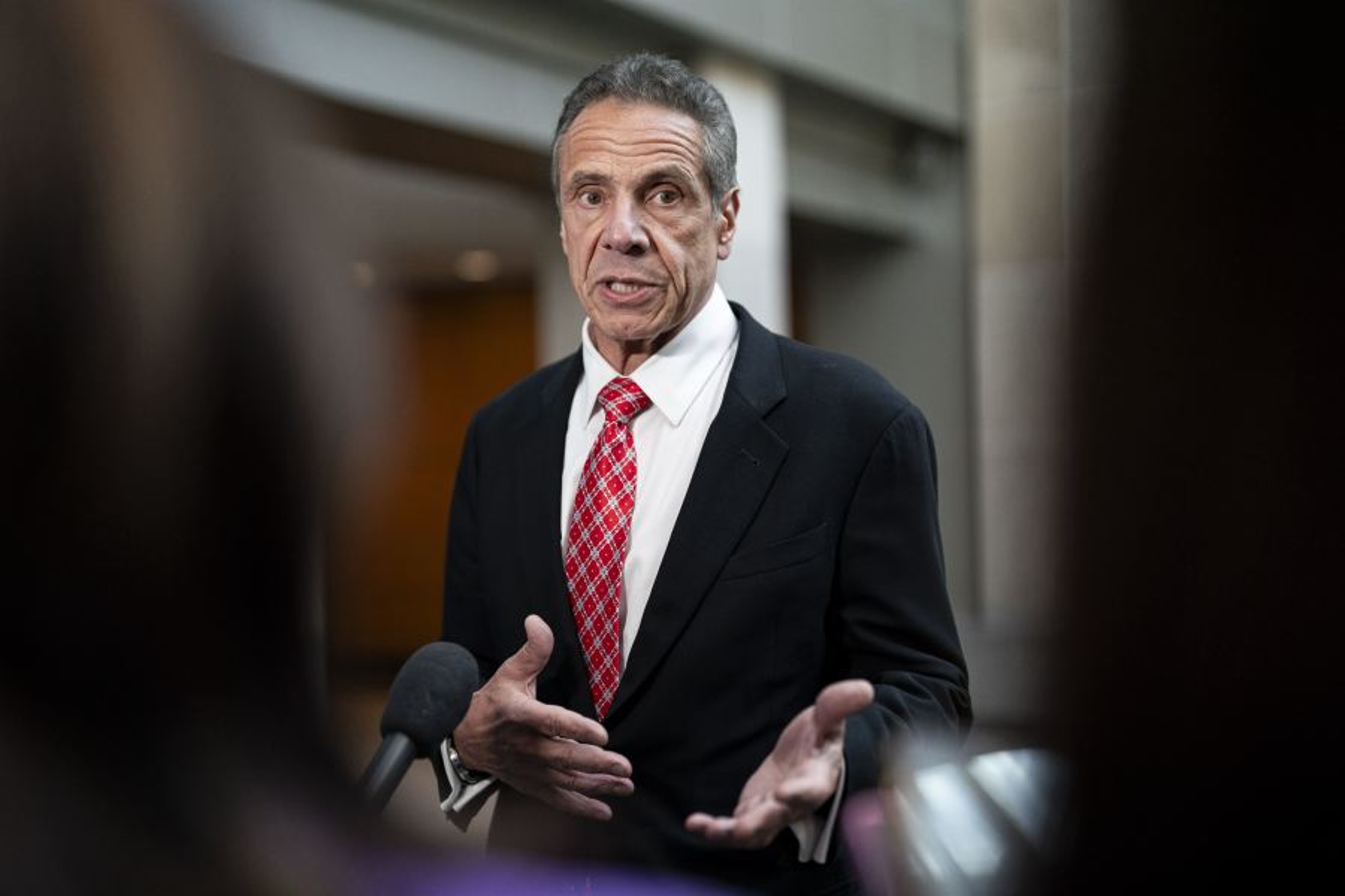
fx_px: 1868
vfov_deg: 27.0
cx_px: 672
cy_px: 448
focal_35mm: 50
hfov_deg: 39.6
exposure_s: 1/2000
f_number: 1.4
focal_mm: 50
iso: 1250
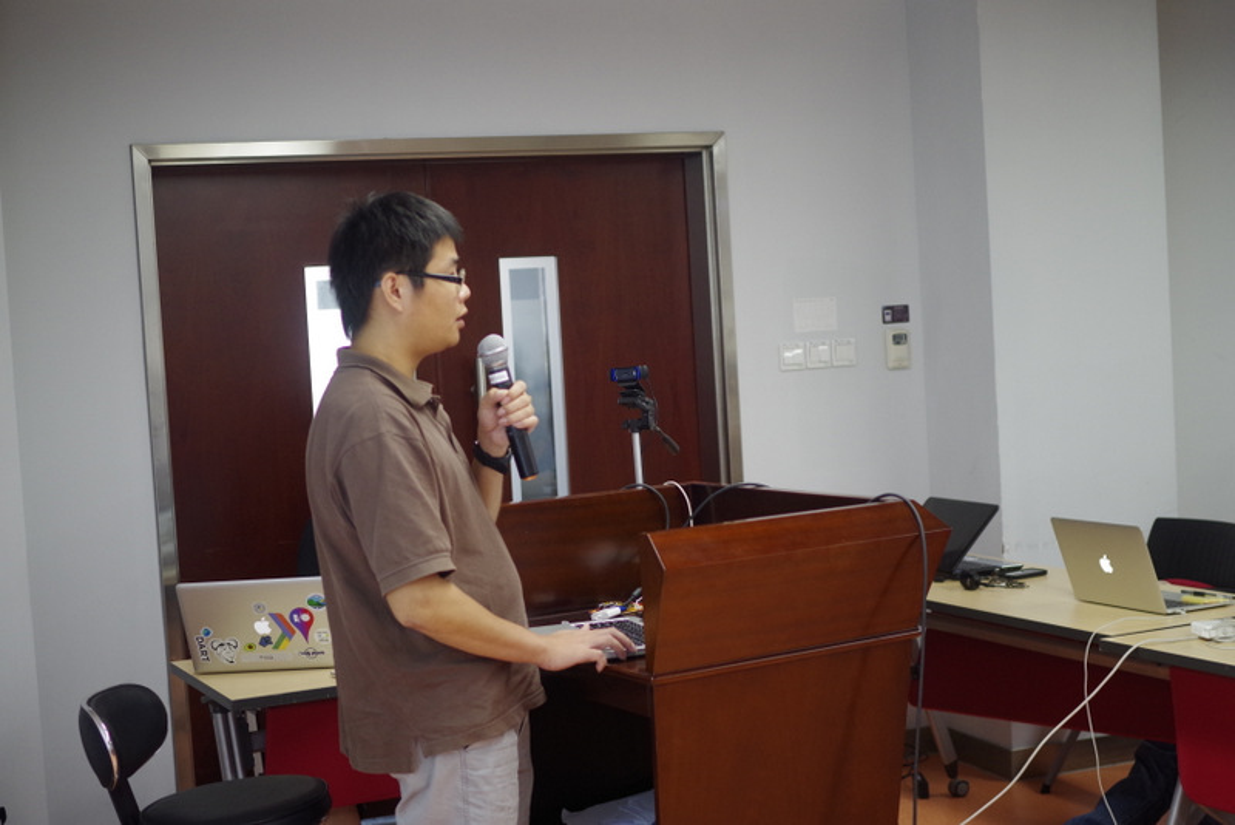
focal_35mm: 52
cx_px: 618
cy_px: 412
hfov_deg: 38.2
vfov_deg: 26.0
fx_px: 1784
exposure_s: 1/60
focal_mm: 35
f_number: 2.4
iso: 800
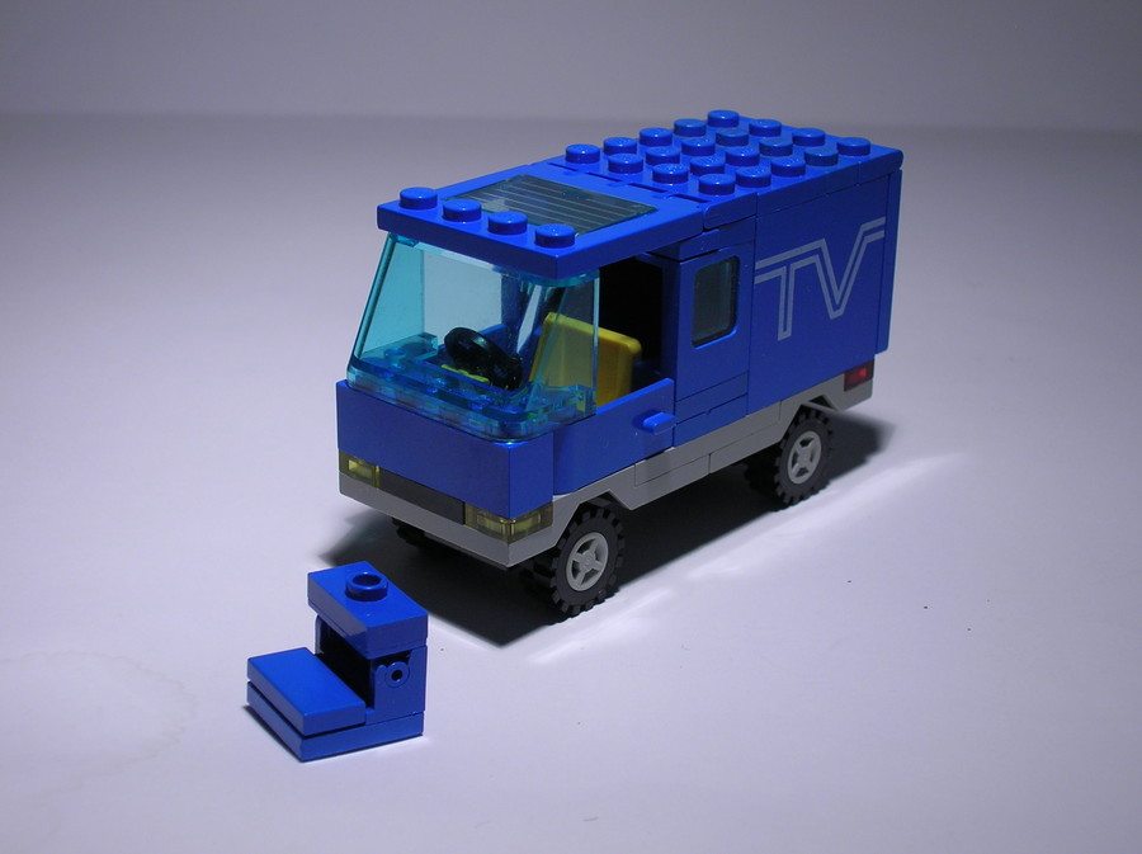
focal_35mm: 58
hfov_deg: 33.3
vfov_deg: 25.2
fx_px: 1911
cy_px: 427
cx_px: 571
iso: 50
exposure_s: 1/31.3
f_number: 3.5
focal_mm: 9.7
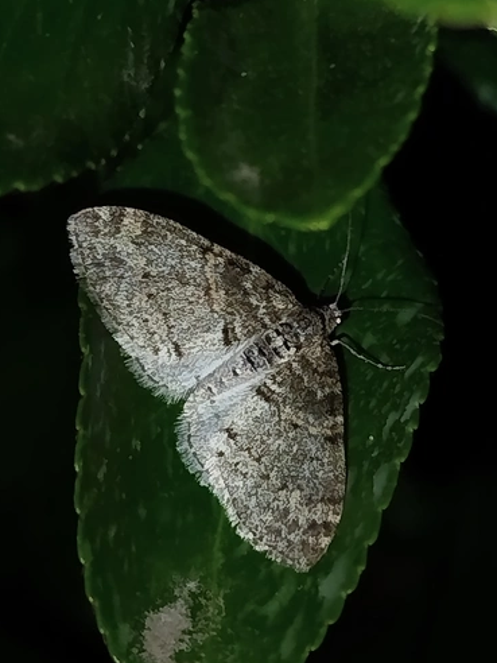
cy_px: 330
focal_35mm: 121
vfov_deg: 16.3
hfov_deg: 12.2
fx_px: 2316
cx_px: 233
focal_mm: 5.31
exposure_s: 1/50
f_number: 1.7
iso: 125
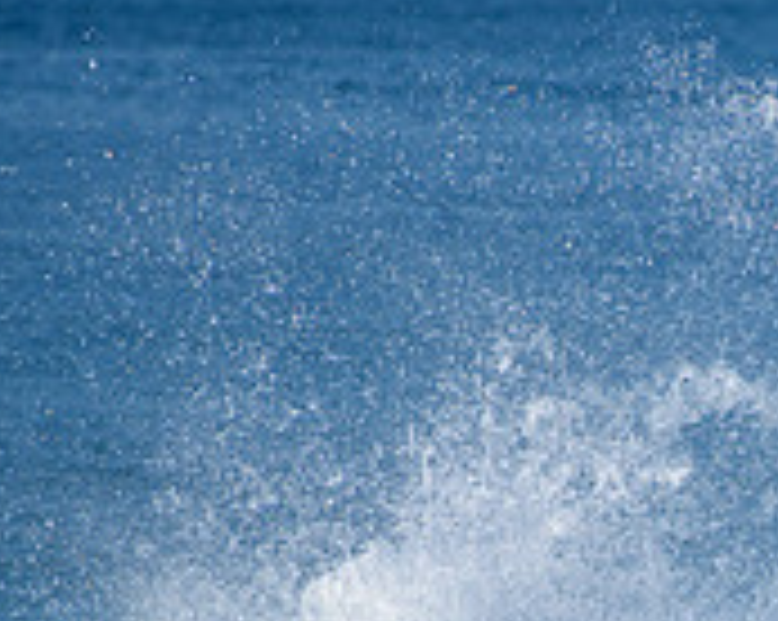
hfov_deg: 1.2
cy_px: 848
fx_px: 36179
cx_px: 908
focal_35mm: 1573
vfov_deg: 1.0
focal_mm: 500
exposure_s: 1/2000
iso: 220
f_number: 5.6
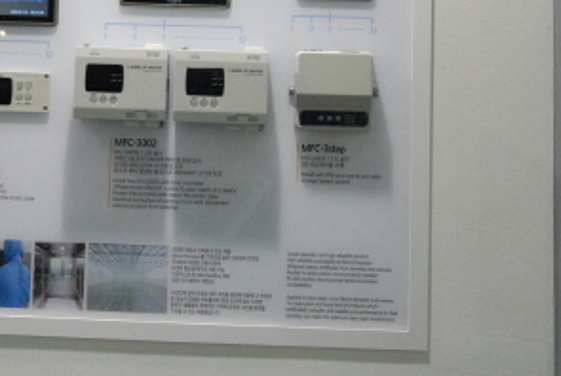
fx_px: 1218
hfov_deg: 25.8
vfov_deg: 17.1
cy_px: -14
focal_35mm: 78
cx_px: 175
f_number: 5.6
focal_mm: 24
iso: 1600
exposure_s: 1/100
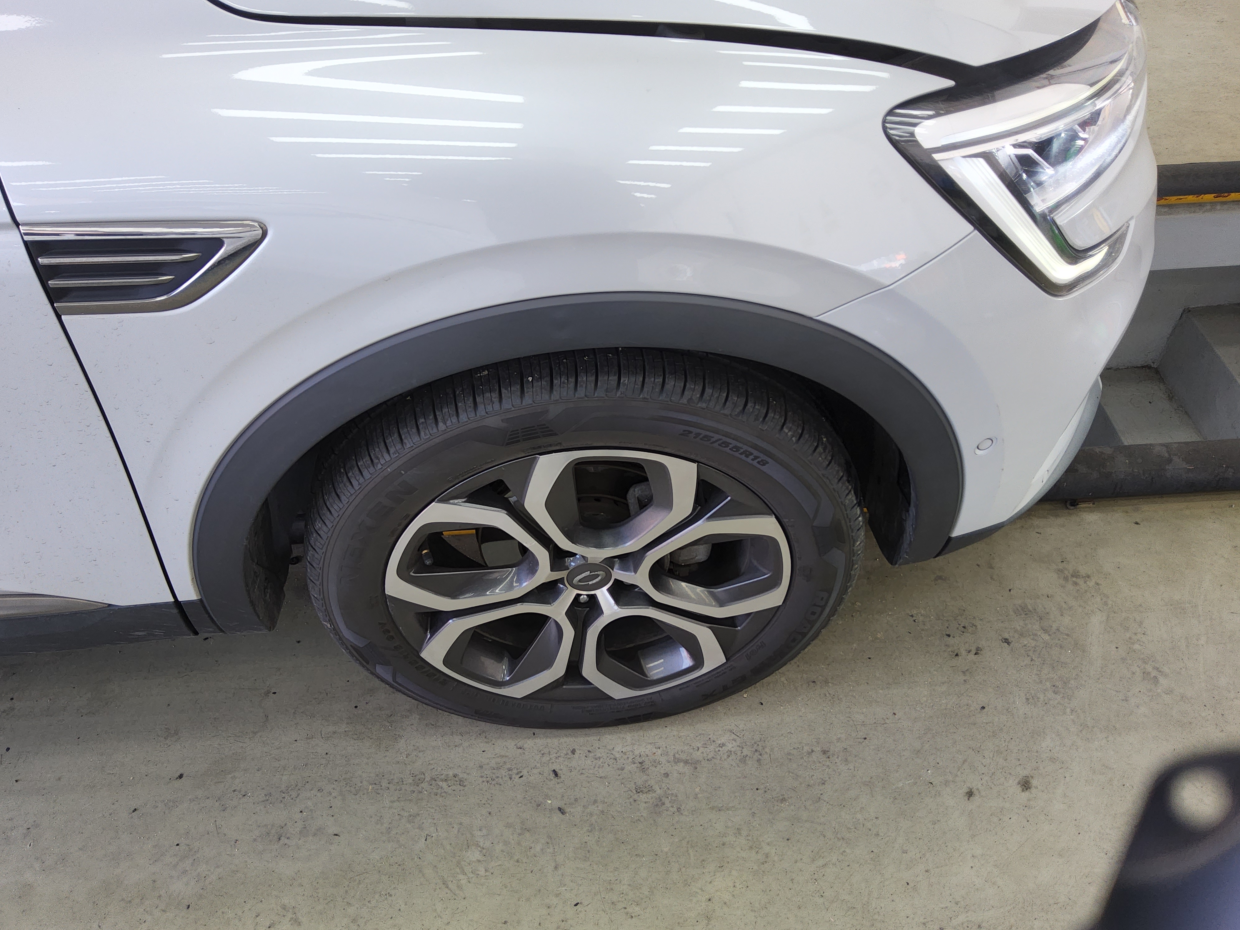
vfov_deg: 53.1
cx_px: 599
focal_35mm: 26
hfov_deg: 67.3
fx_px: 931
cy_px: 470
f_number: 2
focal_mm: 3.08
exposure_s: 1/120
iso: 64
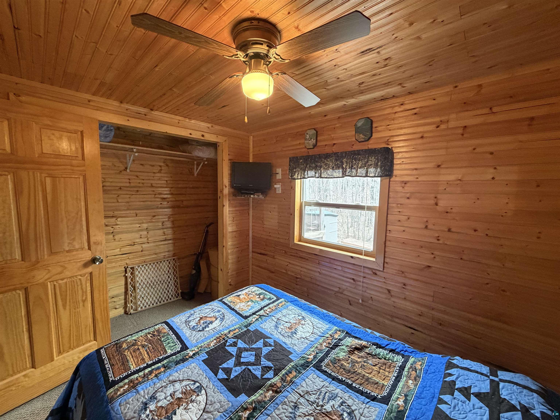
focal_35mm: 14
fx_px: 226
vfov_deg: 85.7
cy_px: 210
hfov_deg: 102.1
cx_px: 280
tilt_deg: -4.4
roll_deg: -1.0
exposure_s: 1/60
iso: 400
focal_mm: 2.22
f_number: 2.2
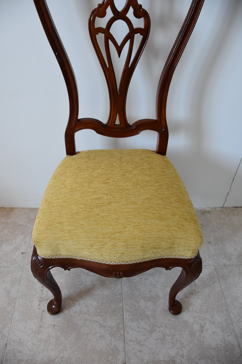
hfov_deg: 47.9
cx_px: 121
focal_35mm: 27
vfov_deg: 67.4
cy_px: 182
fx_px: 272
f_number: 4.5
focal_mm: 18
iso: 800
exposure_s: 1/80
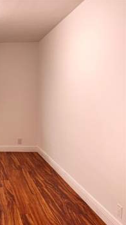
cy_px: 114
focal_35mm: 36
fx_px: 214
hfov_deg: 28.3
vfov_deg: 55.3
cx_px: -28
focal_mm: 6.76
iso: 125
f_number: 1.78
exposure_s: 1/120
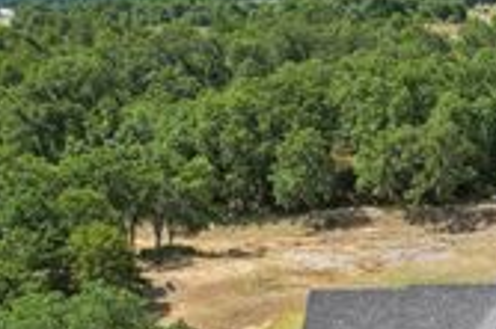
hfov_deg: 26.5
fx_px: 908
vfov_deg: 19.7
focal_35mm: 66
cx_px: 621
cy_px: 363
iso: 200
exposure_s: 1/3000
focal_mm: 8.4
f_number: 2.8
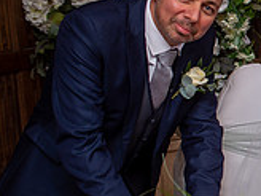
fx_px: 897
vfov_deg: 12.4
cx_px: 431
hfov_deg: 14.9
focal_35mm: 119
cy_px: 134
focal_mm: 35
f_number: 2.5
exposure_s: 1/160
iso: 160
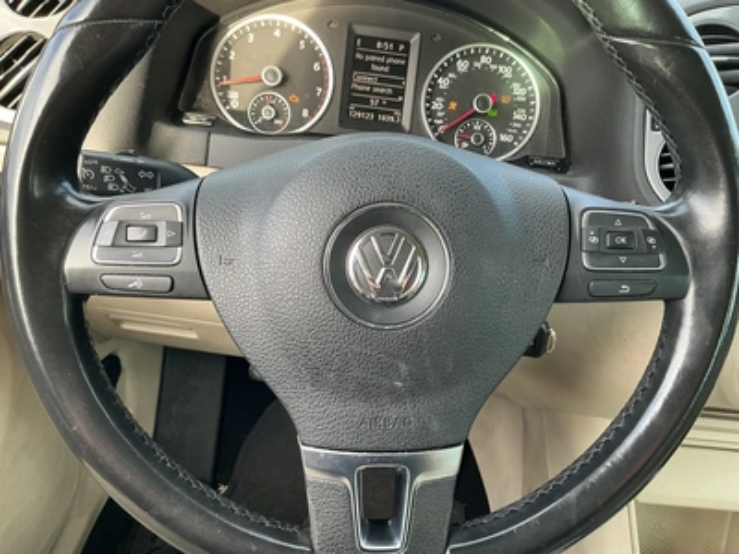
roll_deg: -5.8
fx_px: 598
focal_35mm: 28
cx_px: 370
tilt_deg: -30.3
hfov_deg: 63.4
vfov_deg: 49.7
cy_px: 277
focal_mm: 3
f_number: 1.8
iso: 64
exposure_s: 1/83
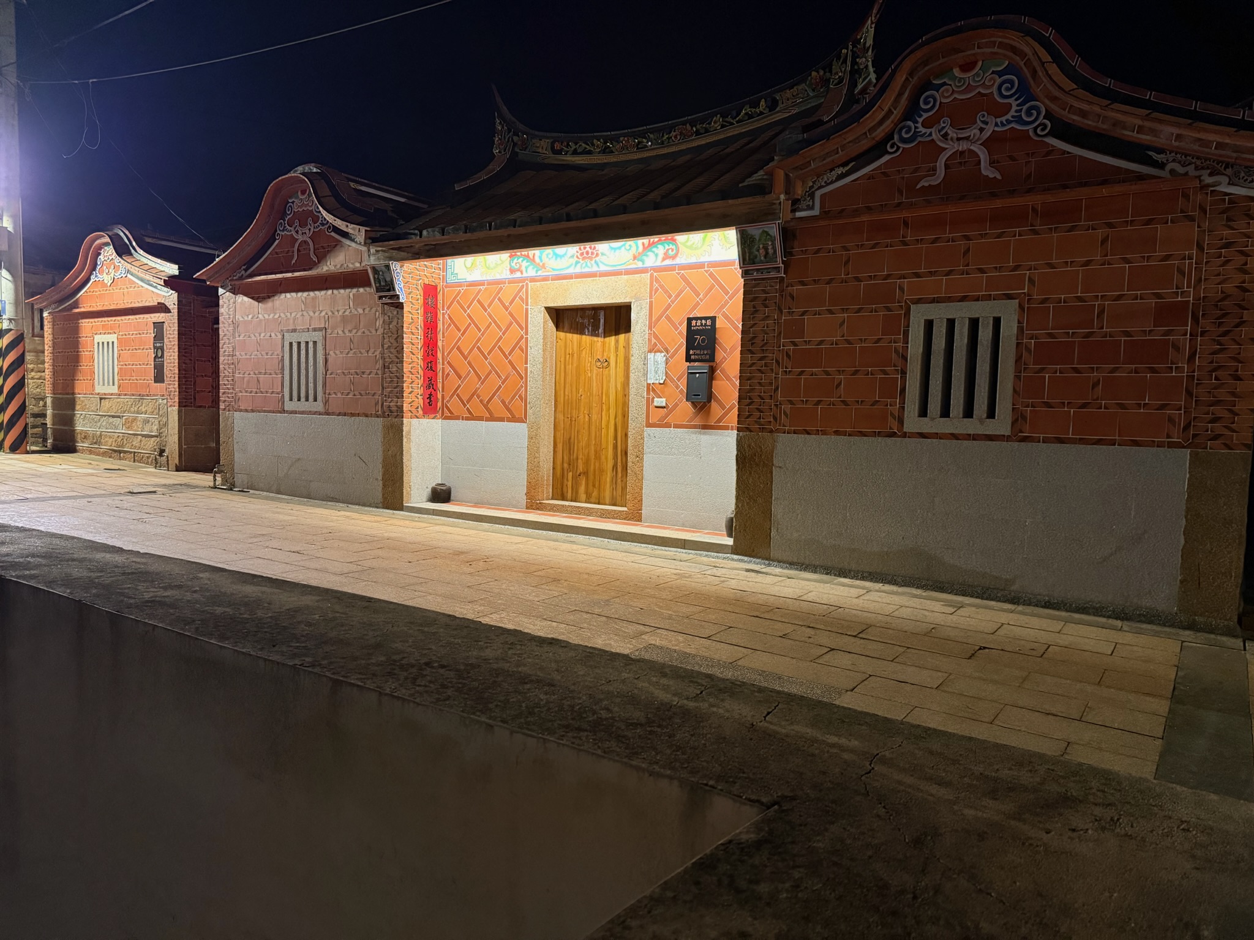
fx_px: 869
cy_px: 470
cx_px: 627
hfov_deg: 71.6
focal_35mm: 24
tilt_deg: -4.3
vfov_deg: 56.8
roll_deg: -1.7
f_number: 1.78
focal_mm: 6.76
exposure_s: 1/40
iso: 800
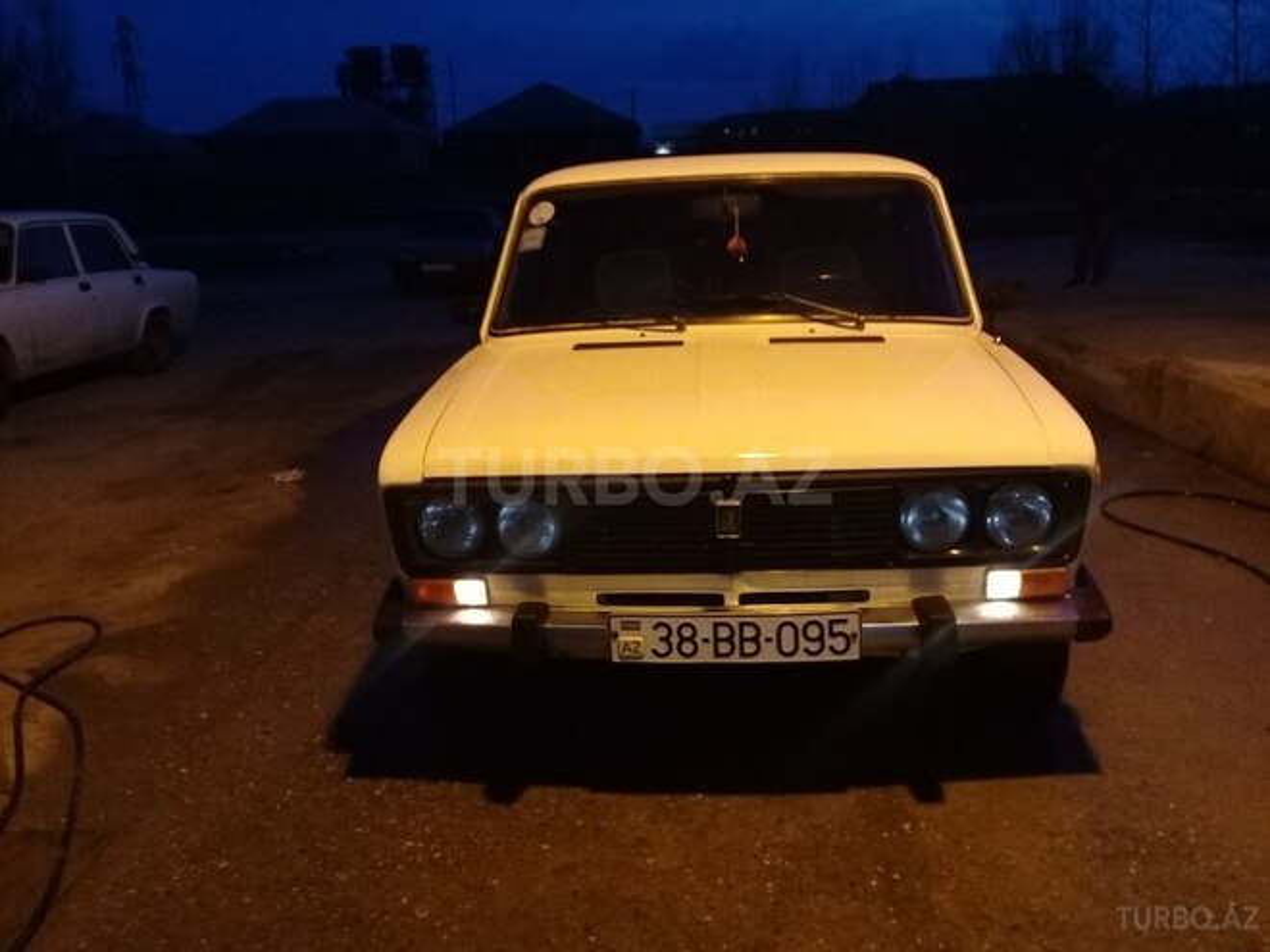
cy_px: 476
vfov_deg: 45.4
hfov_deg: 58.4
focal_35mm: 31
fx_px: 1137
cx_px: 635
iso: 250
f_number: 2.2
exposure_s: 1/17
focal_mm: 3.3
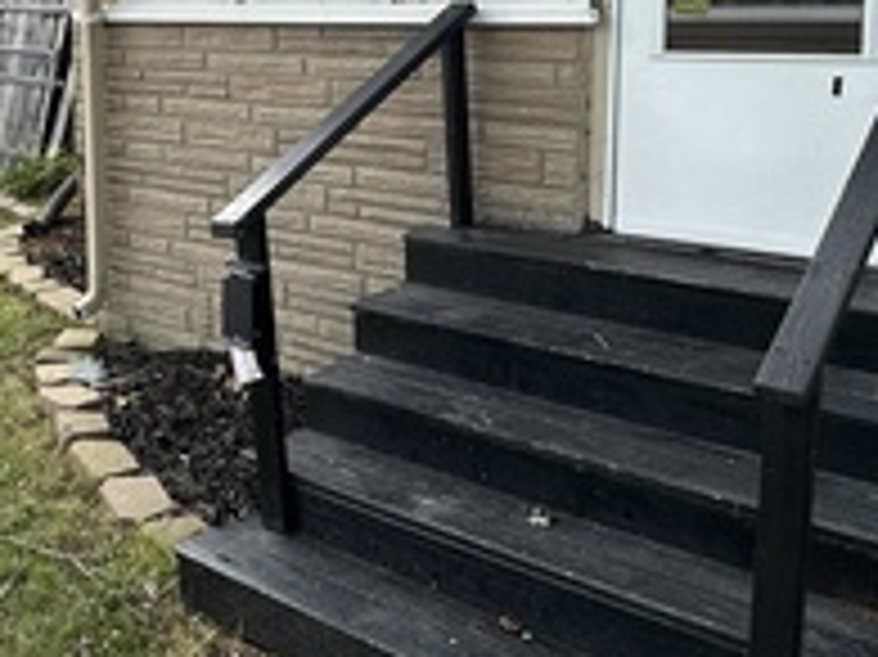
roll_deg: +0.2
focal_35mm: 48
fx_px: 1217
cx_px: 295
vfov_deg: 29.8
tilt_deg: -7.5
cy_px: 176
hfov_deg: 39.2
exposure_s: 1/428
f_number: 2.2
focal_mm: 2.22
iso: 40
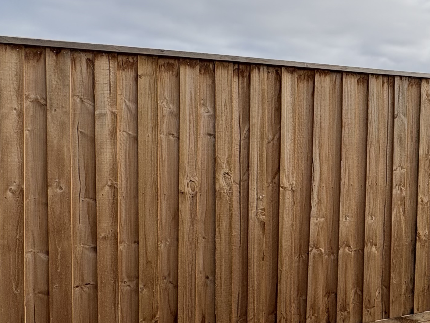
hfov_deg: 42.2
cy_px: 155
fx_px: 497
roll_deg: -1.0
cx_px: 403
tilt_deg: -2.2
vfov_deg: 35.9
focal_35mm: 40
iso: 50
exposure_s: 1/1709
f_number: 2.2
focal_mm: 2.22
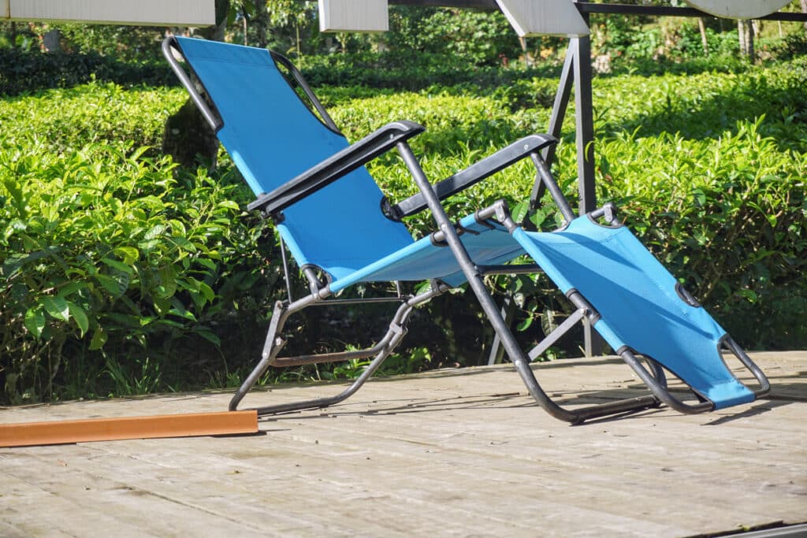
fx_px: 1480
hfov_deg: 30.5
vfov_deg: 20.6
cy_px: 269
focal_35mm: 66
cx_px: 404
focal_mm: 44
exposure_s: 1/250
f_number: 5.6
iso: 100
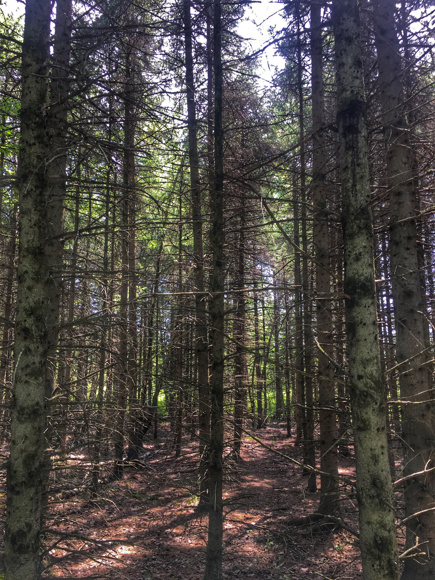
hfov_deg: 48.2
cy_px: 290
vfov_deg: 61.7
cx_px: 218
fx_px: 486
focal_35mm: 29
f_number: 2.2
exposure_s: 1/60
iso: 25
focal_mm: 4.15
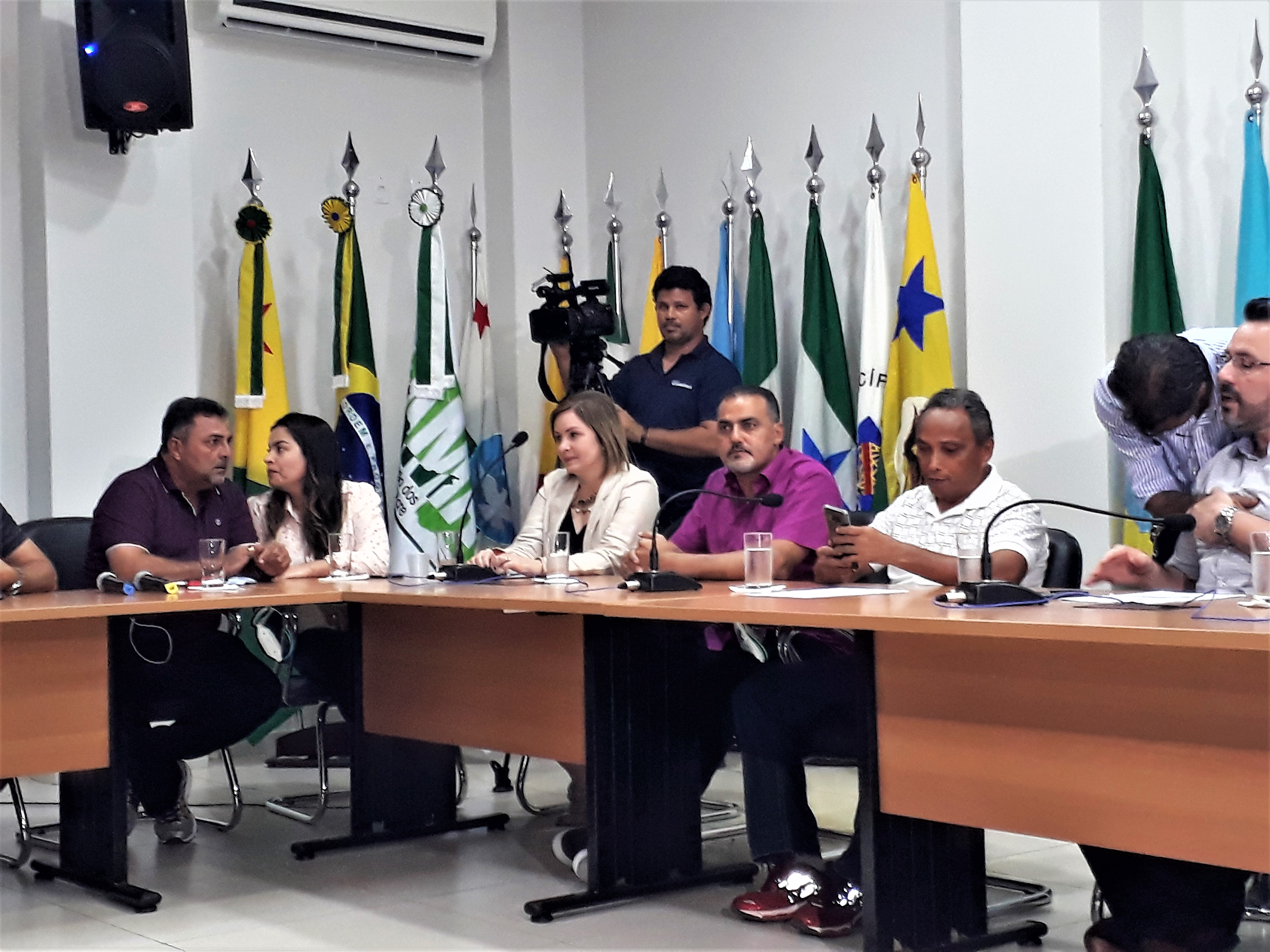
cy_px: 476
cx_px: 635
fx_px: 991
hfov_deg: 65.3
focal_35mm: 27
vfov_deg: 51.4
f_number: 1.9
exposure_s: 1/30
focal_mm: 3.6
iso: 125
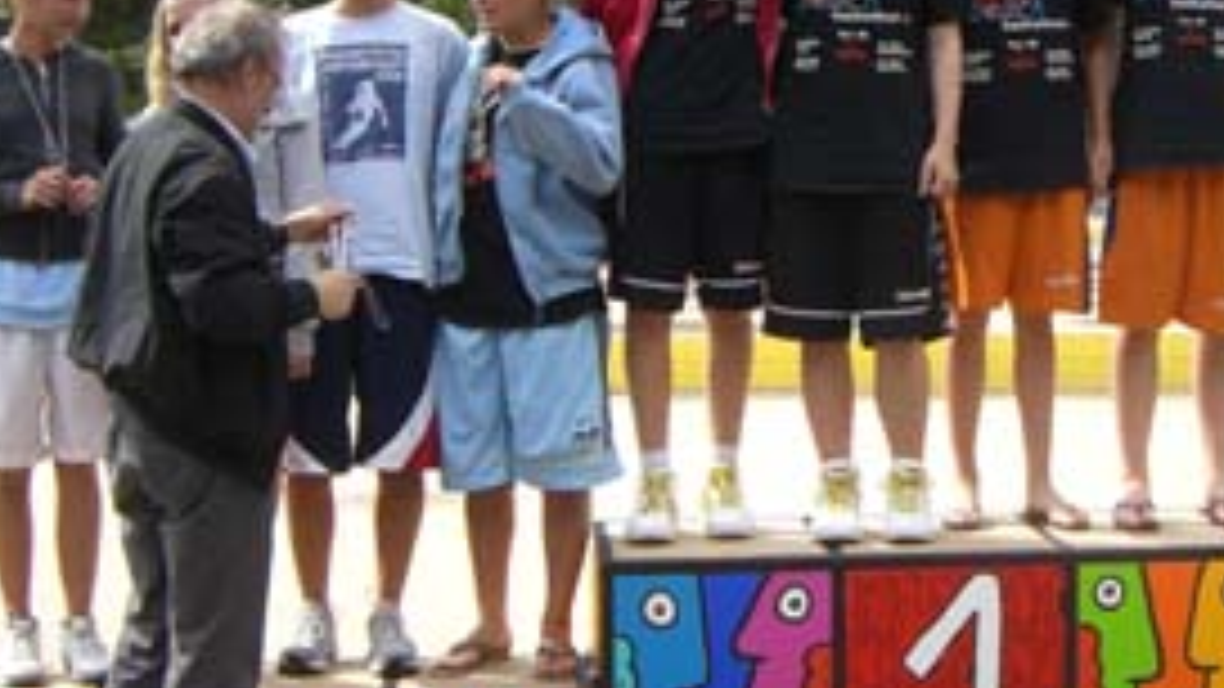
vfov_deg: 15.9
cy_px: 304
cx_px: 945
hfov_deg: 27.4
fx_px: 2467
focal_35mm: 76
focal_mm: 6.2
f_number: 4.3
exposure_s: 1/400
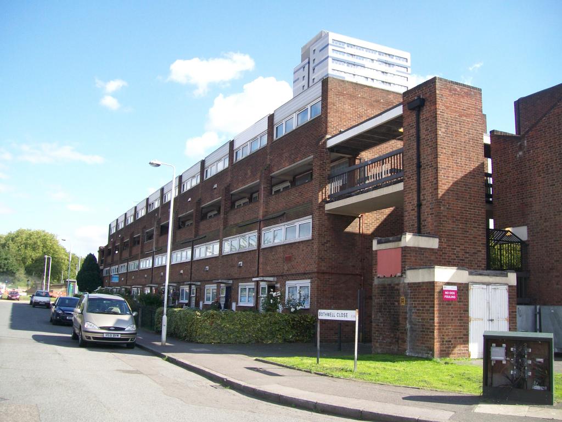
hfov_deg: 54.0
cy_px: 211
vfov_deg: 41.8
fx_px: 552
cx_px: 281
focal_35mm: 34
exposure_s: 1/400
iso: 64
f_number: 2.7
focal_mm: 6.1
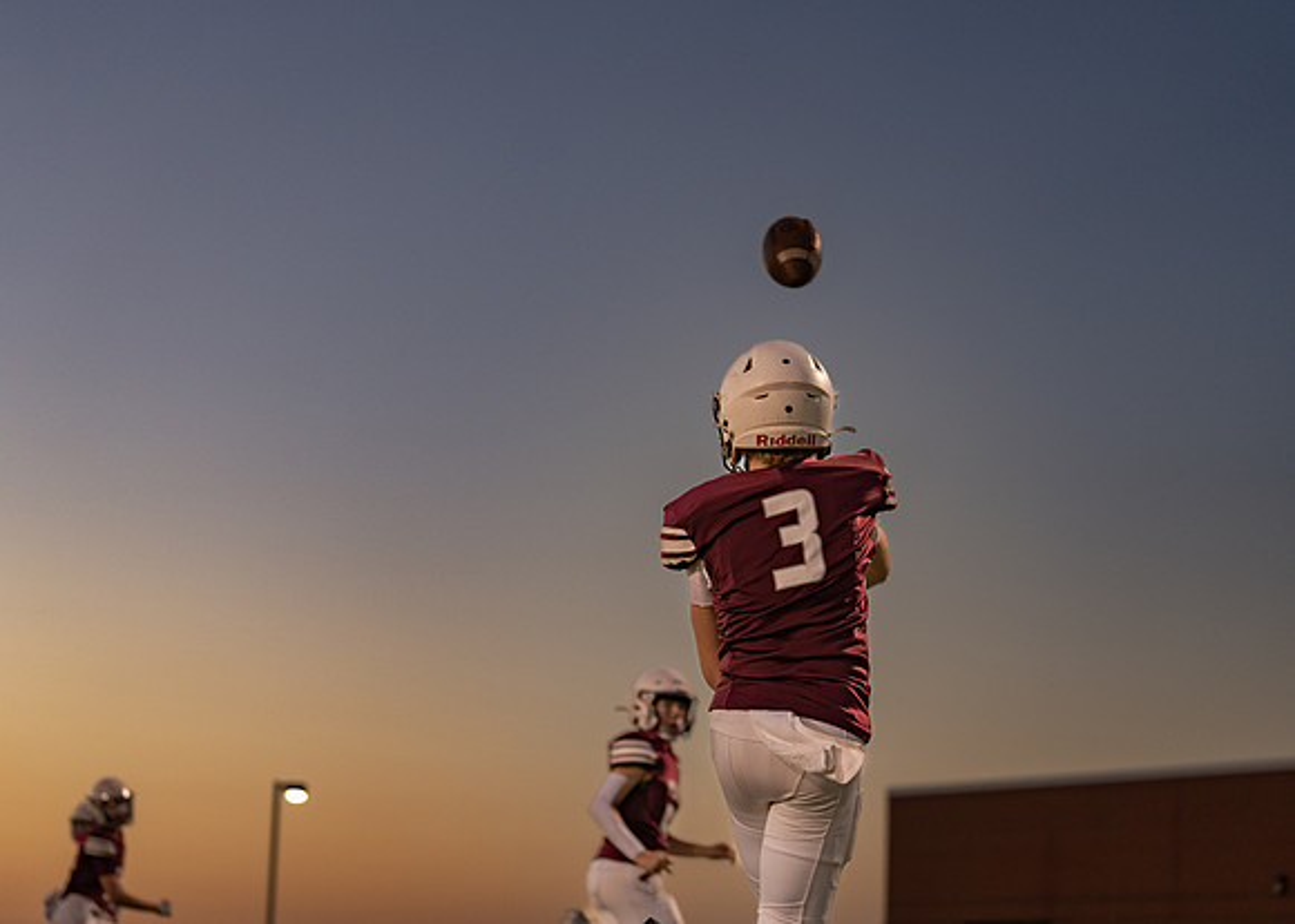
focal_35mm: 82
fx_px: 3025
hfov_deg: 24.1
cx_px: 523
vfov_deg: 17.4
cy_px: 487
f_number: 3.2
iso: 500
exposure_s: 1/500
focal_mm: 70
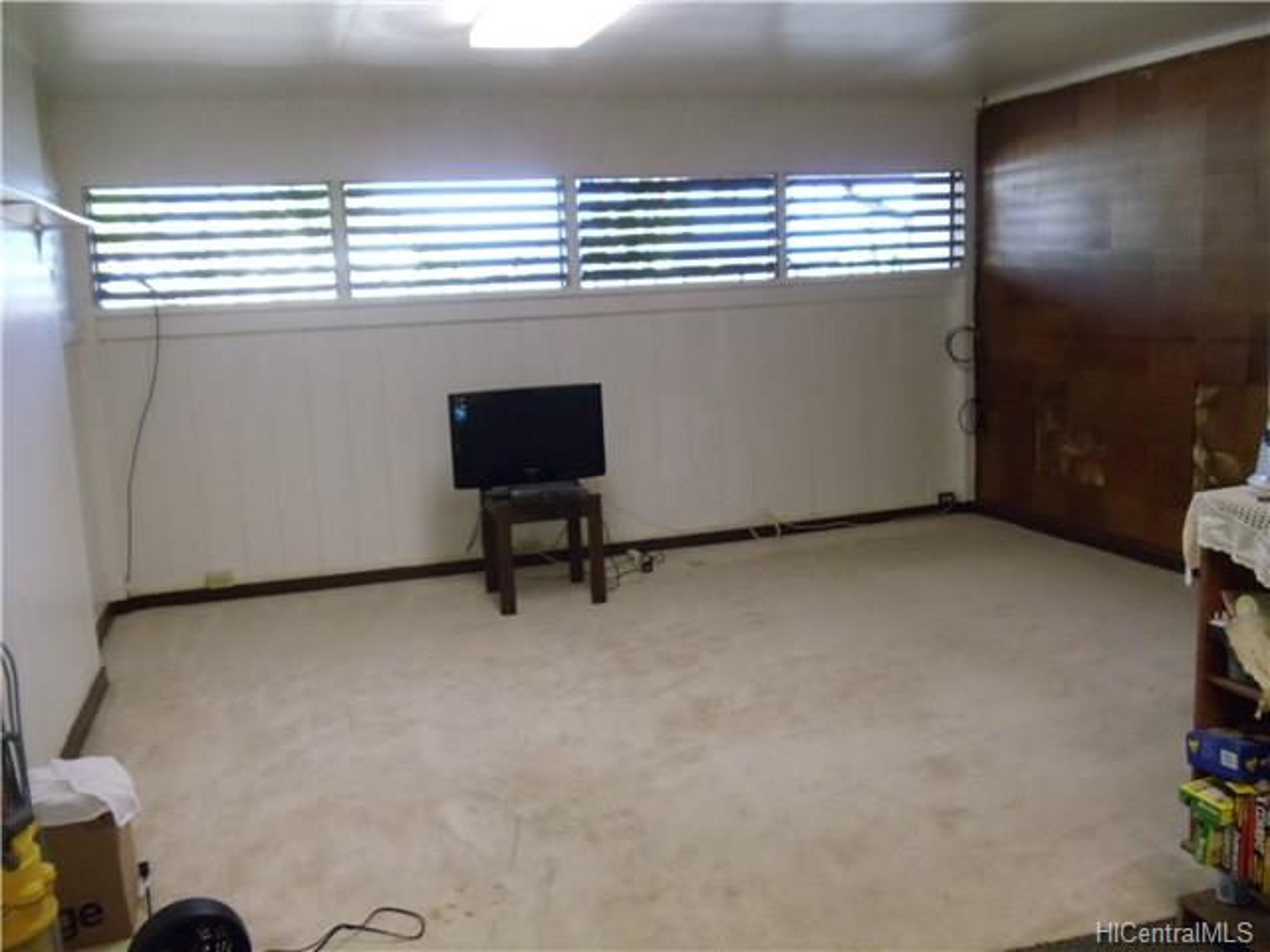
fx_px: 1614
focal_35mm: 44
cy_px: 476
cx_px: 635
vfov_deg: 32.9
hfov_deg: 42.9
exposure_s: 1/100
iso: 800
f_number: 3.5
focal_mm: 6
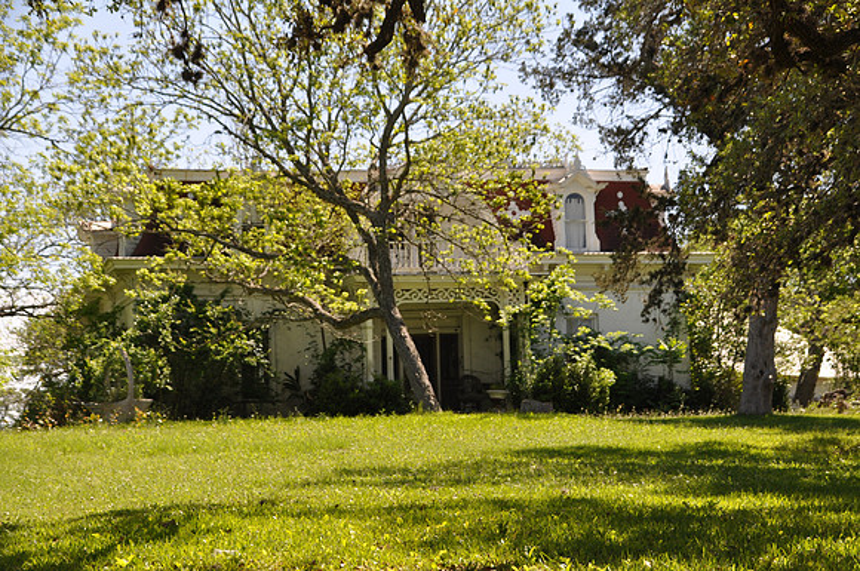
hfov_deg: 24.2
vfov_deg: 16.2
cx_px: 430
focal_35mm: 84
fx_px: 2004
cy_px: 286
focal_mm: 56
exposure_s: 1/200
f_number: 7.1
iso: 200
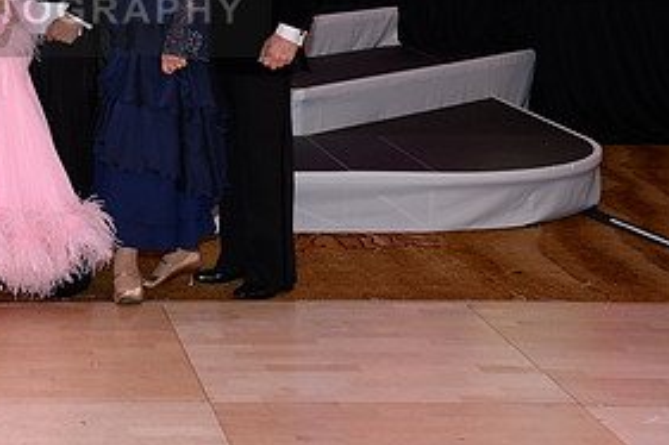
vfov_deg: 13.6
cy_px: -6
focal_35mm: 99
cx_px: 12
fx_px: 1839
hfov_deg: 20.0
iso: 1600
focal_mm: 48
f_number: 5.6
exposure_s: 1/250
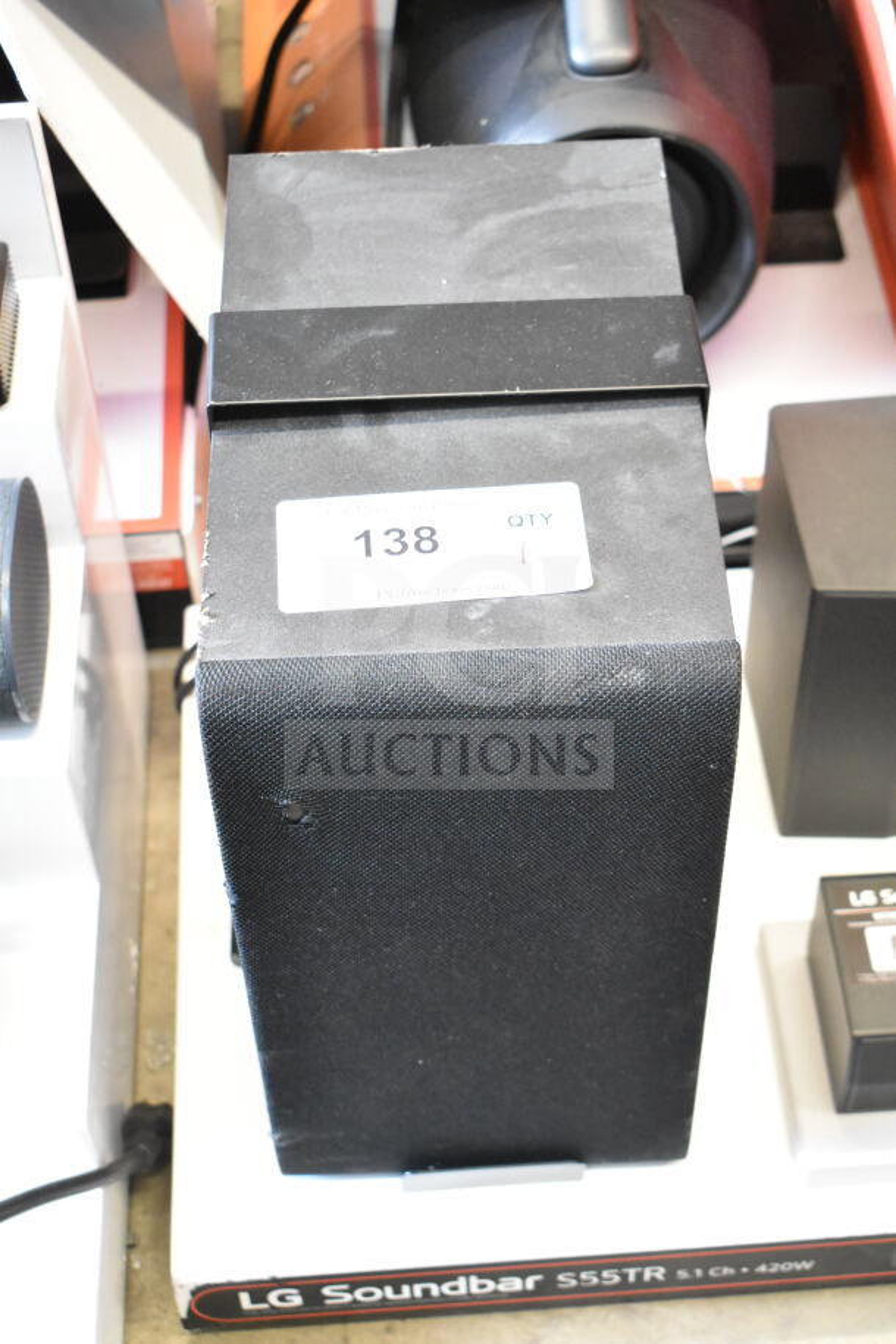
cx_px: 448
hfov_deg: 23.8
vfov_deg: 35.0
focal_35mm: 57
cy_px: 672
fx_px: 2126
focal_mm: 38
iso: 7200
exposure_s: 1/60
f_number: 4.8
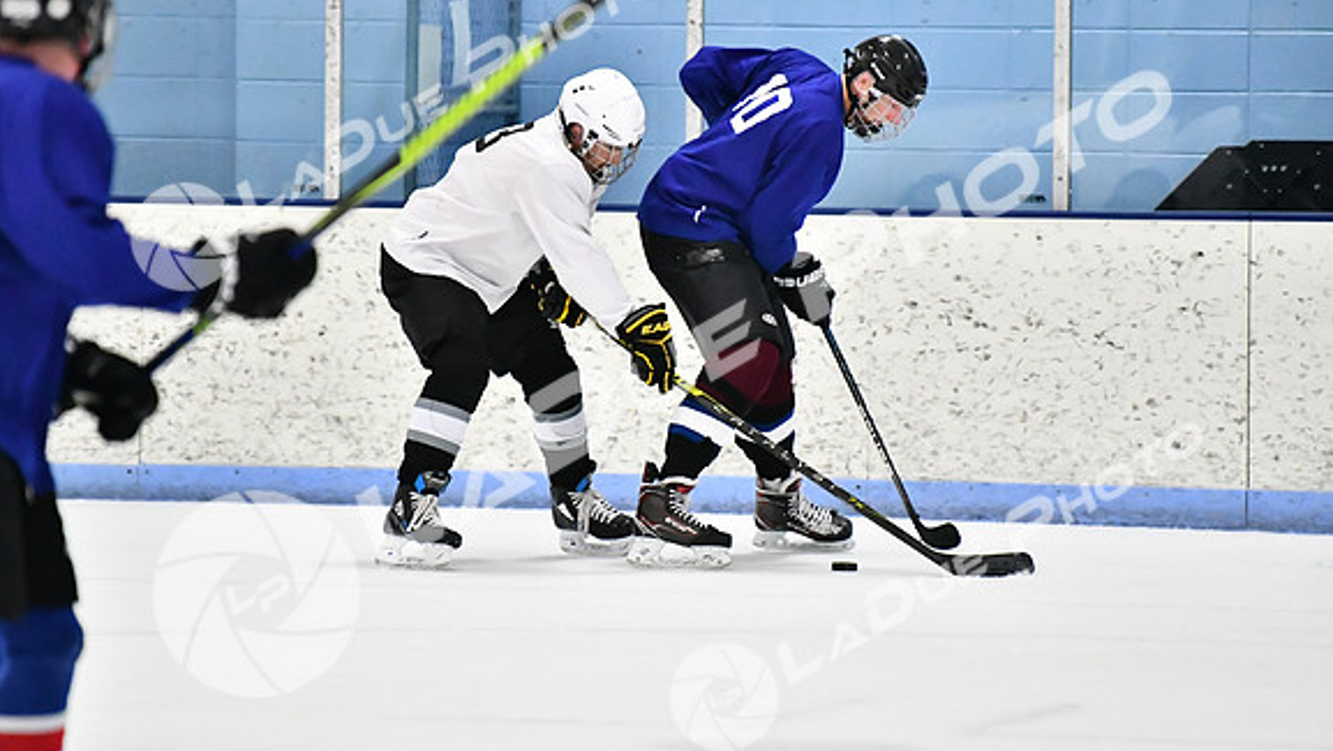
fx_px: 11173
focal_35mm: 316
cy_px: 357
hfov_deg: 6.8
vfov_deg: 3.8
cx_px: 665
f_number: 3.2
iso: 6400
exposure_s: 1/1250
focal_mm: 200
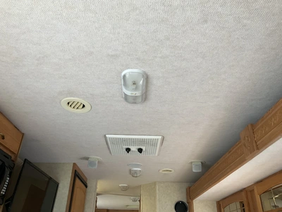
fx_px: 236
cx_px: 141
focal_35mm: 29
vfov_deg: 48.2
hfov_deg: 61.7
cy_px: 106
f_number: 1.8
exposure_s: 1/64
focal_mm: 3
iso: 64
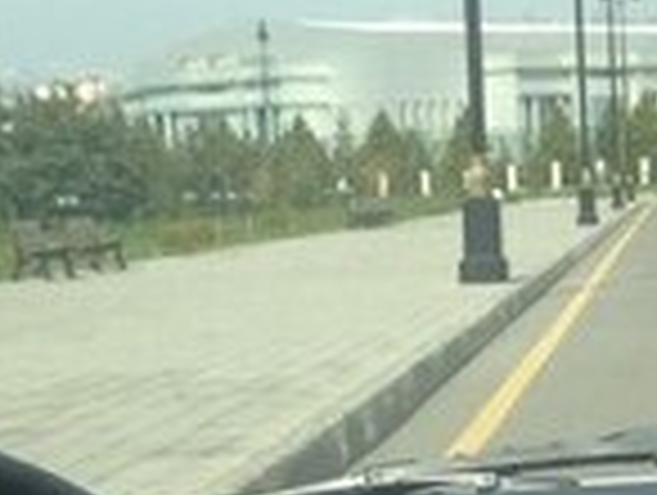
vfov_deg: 9.7
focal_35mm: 149
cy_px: 736
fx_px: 2833
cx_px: 675
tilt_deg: -9.3
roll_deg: +1.5
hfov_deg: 13.0
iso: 50
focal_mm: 4.12
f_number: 2.4
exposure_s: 1/903
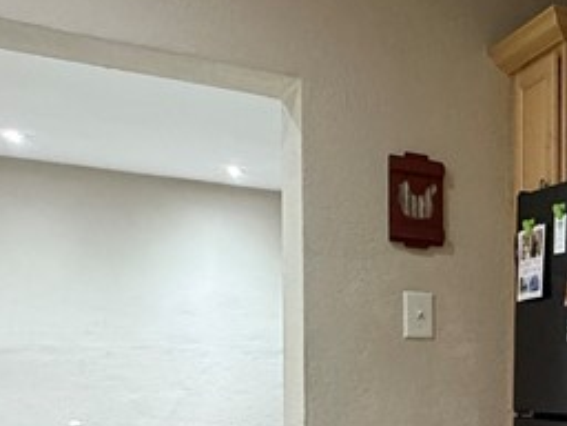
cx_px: 726
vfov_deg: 25.2
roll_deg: +0.4
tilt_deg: -1.4
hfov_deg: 28.5
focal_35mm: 56
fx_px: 917
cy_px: 397
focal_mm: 2.22
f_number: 2.2
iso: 640
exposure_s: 1/60
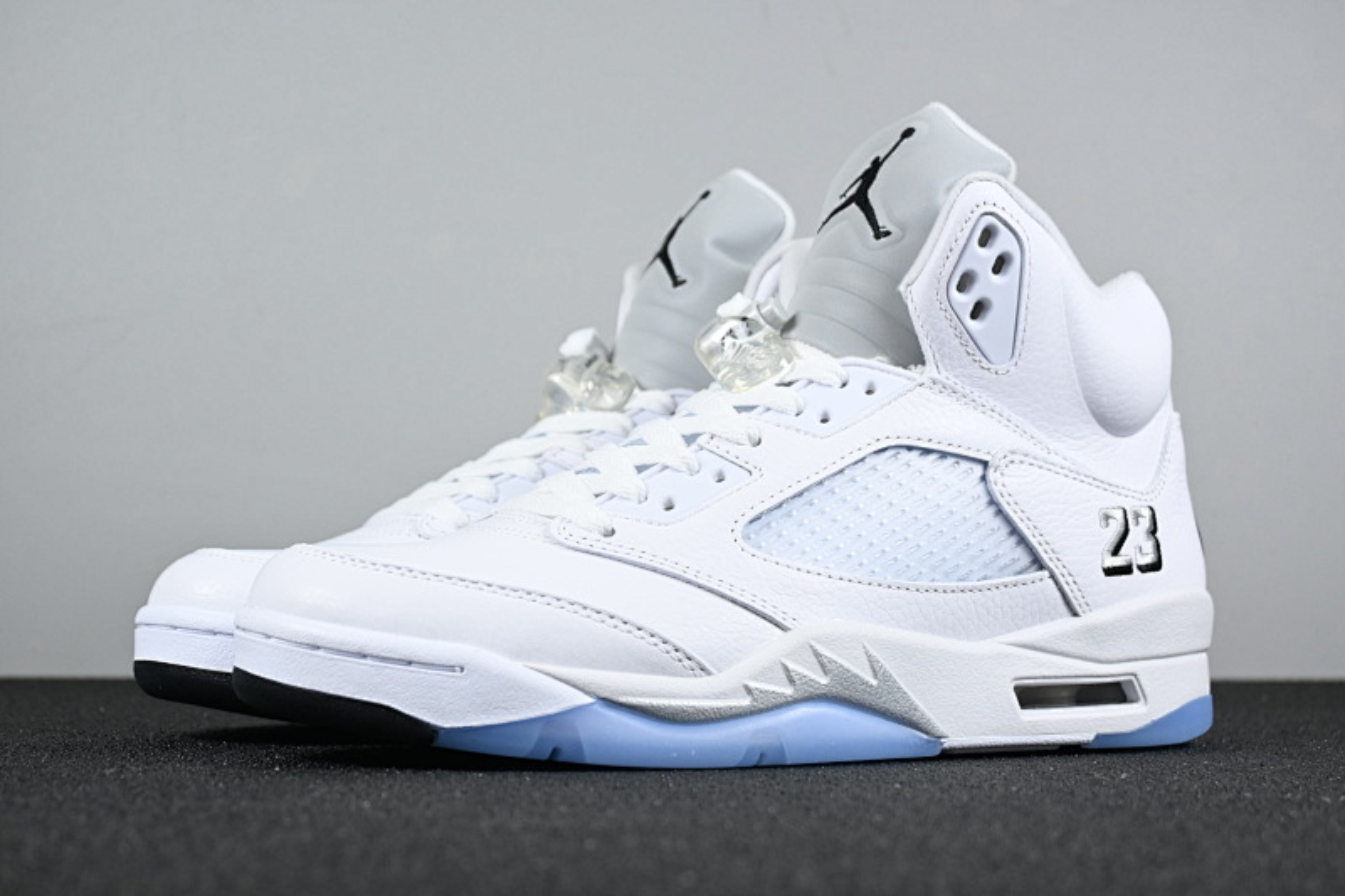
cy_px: 448
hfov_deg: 35.1
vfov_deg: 23.8
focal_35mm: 57
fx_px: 2129
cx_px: 672
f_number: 5.6
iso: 450
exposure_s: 1/125
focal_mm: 38
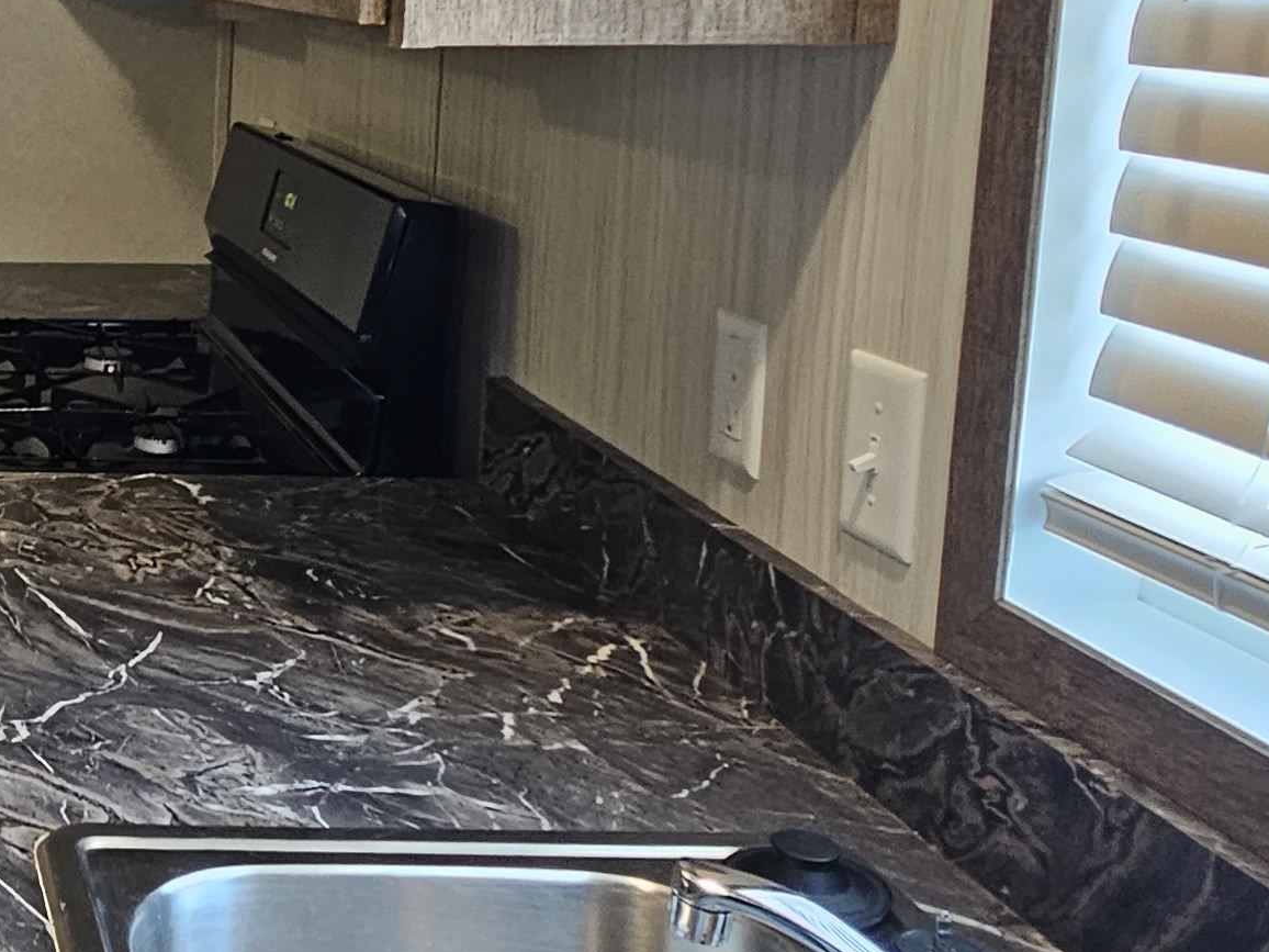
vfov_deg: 31.4
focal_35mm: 45
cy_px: 198
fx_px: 1650
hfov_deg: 34.5
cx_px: -215
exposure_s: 1/60
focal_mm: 2.2
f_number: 2.2
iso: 200
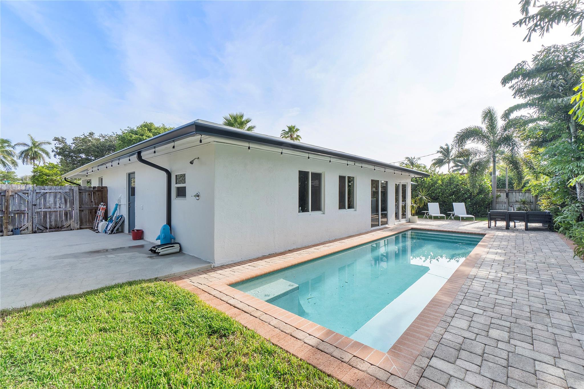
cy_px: 194
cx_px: 292
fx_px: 243
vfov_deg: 77.3
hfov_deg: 100.4
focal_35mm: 15
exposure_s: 1/125
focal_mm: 10
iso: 100
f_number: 11
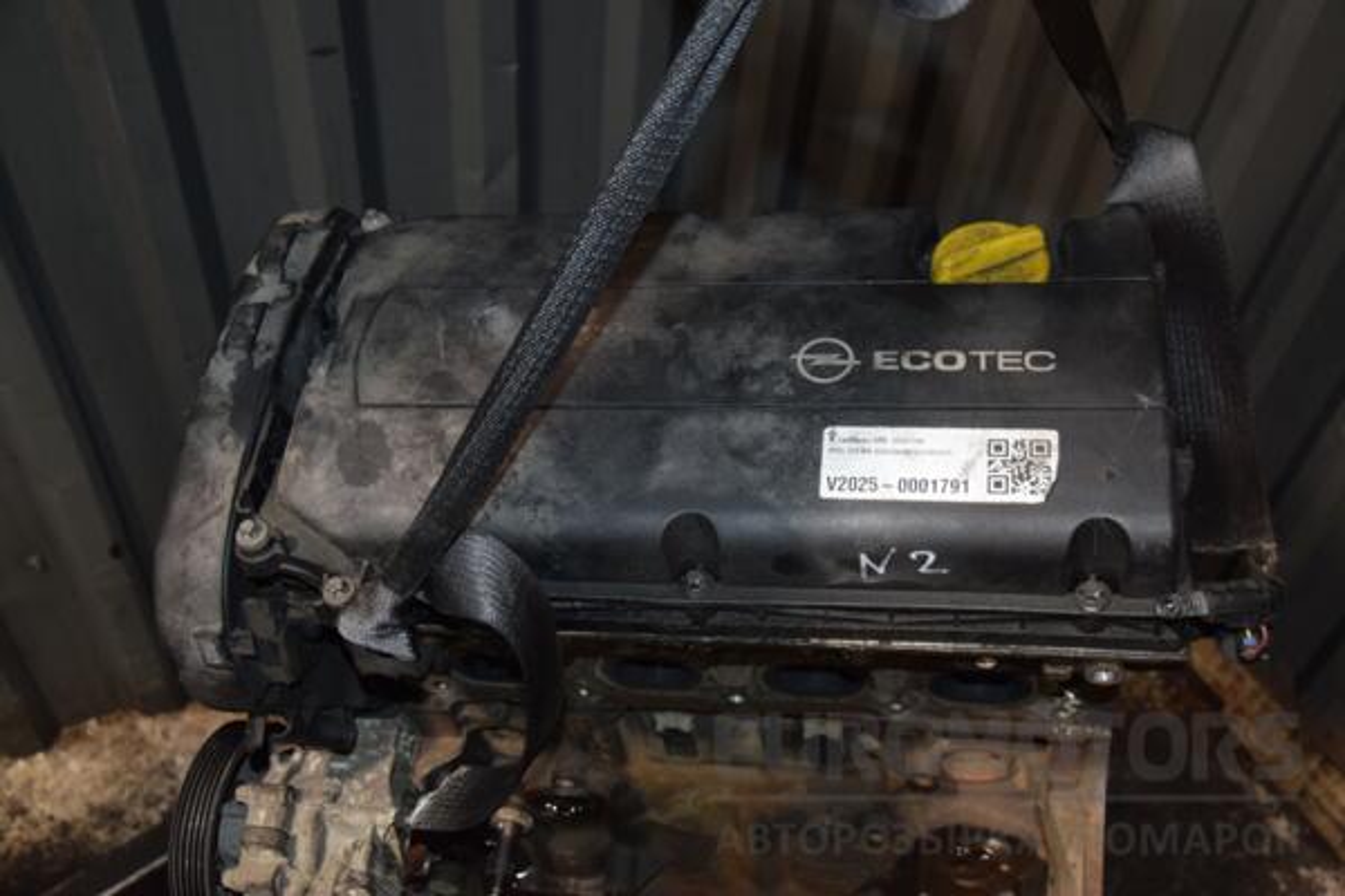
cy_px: 448
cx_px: 672
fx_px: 1457
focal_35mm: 39
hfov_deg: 49.6
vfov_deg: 34.2
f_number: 5
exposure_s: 1/60
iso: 800
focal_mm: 26
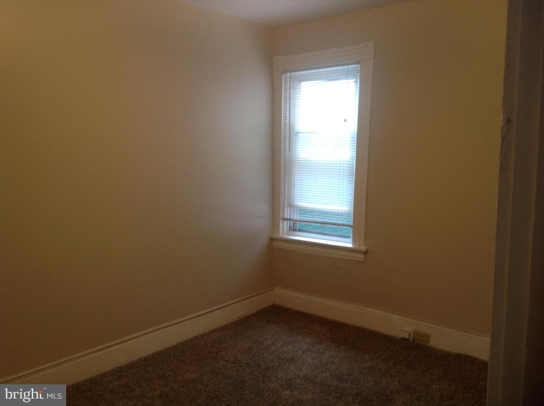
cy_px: 203
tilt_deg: -5.8
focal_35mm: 35
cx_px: 272
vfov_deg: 40.6
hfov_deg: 52.7
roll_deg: -0.6
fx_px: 549
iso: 50
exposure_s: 1/17
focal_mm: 4.28
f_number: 2.4
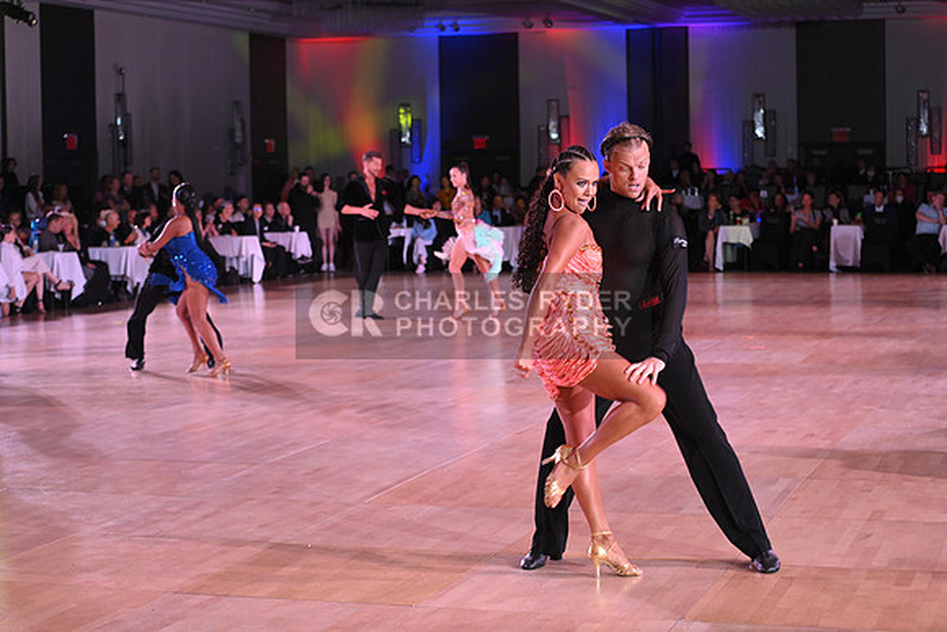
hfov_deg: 28.8
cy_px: 316
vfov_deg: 19.5
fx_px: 1842
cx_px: 474
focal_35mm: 70
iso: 1600
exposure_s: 1/200
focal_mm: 70
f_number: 4.5
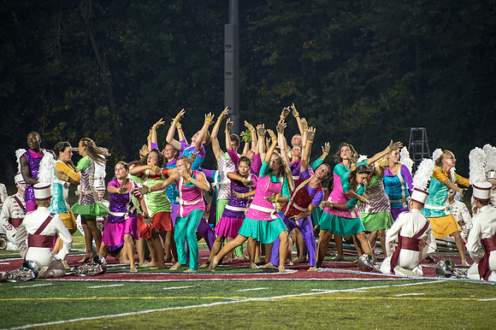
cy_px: 165
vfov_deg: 7.0
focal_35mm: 195
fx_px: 2685
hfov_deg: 10.6
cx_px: 248
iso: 4500
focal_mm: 195
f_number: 5.3
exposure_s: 1/200
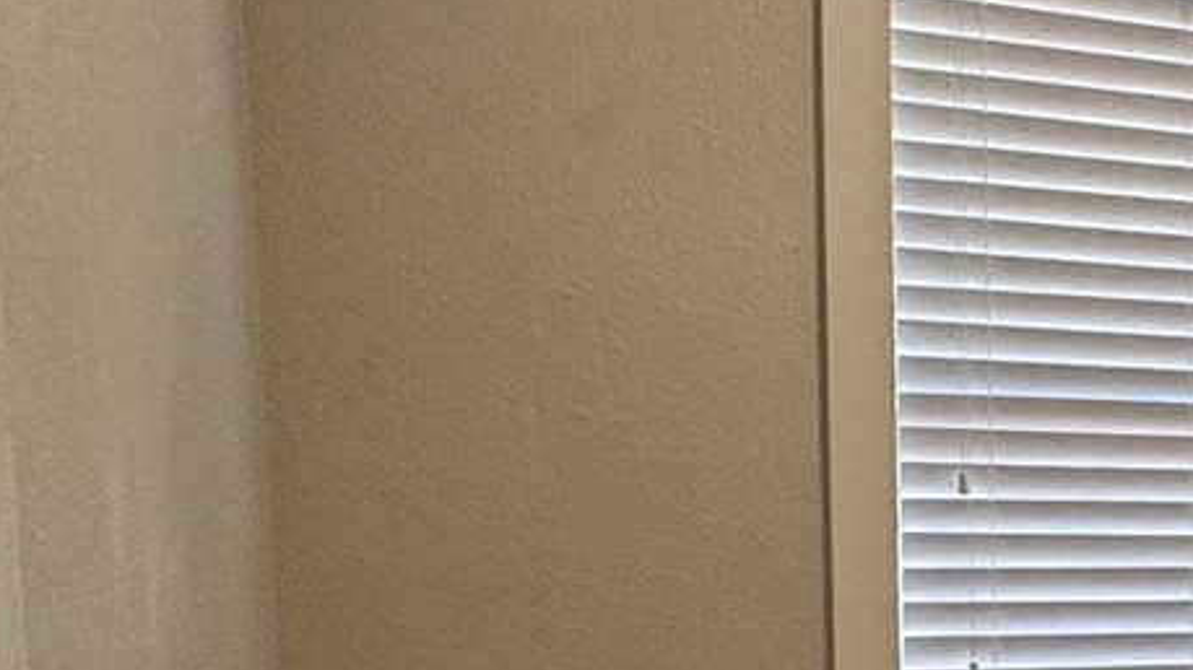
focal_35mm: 68
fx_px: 2151
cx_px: 1882
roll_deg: -0.9
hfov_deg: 23.4
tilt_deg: -7.3
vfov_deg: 17.3
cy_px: 691
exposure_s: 1/60
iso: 160
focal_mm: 2.22
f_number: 2.2
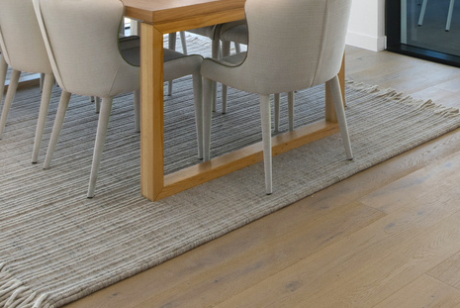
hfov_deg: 32.7
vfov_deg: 21.7
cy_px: -118
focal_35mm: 55
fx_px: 703
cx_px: 479
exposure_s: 1/50
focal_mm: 16
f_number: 11
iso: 500
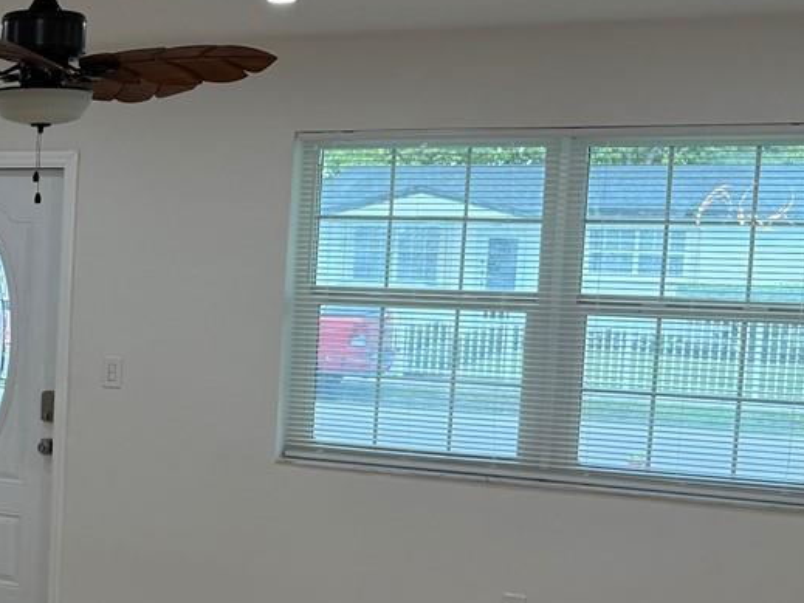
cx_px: -180
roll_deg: -1.9
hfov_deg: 23.8
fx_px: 1718
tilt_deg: -5.3
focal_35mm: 74
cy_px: 414
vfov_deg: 19.8
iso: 100
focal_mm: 6.76
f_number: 1.78
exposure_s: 1/240
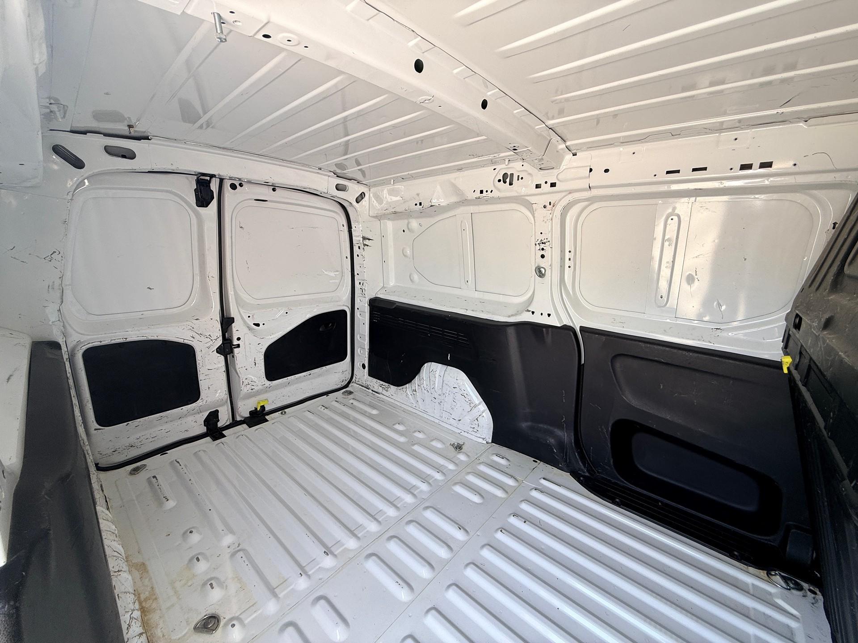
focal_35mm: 14
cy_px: 322
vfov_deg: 85.7
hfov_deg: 102.1
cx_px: 429
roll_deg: -0.5
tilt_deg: -11.1
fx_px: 347
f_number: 2.2
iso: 50
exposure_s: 1/99
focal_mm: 2.22
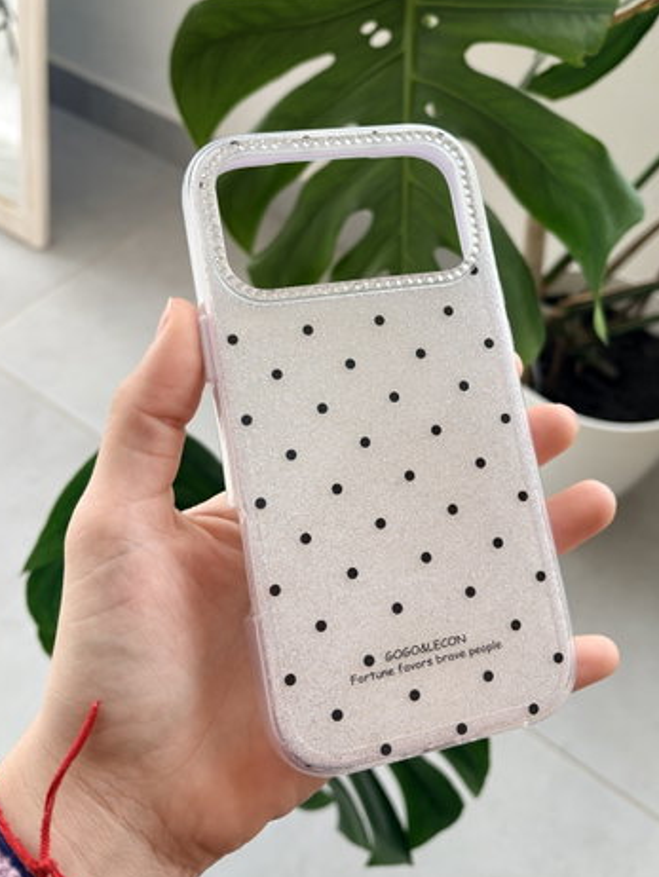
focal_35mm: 30
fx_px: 761
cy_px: 392
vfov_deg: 59.8
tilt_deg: -48.9
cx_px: 355
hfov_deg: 46.8
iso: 80
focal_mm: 5.96
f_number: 1.6
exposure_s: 1/122
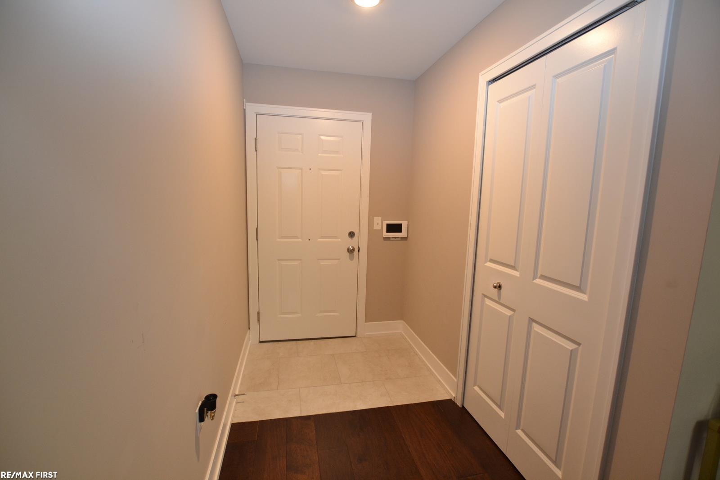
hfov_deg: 100.4
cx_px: 360
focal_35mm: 15
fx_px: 300
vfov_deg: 77.3
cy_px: 240
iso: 900
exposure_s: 1/60
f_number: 3.5
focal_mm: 10
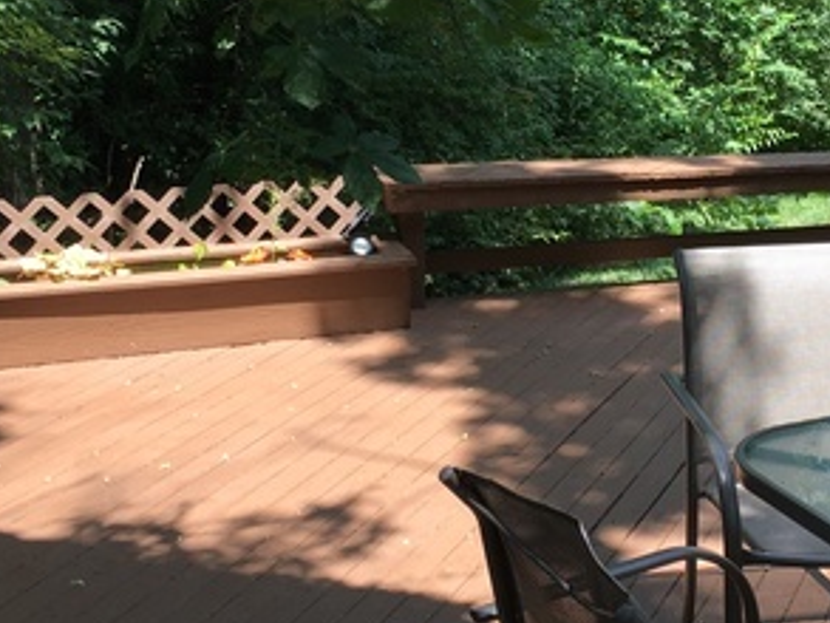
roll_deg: -0.3
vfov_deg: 22.1
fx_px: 1583
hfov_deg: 29.0
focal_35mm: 66
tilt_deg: -11.9
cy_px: 167
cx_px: 608
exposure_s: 1/314
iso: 25
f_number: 2.2
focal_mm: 4.15
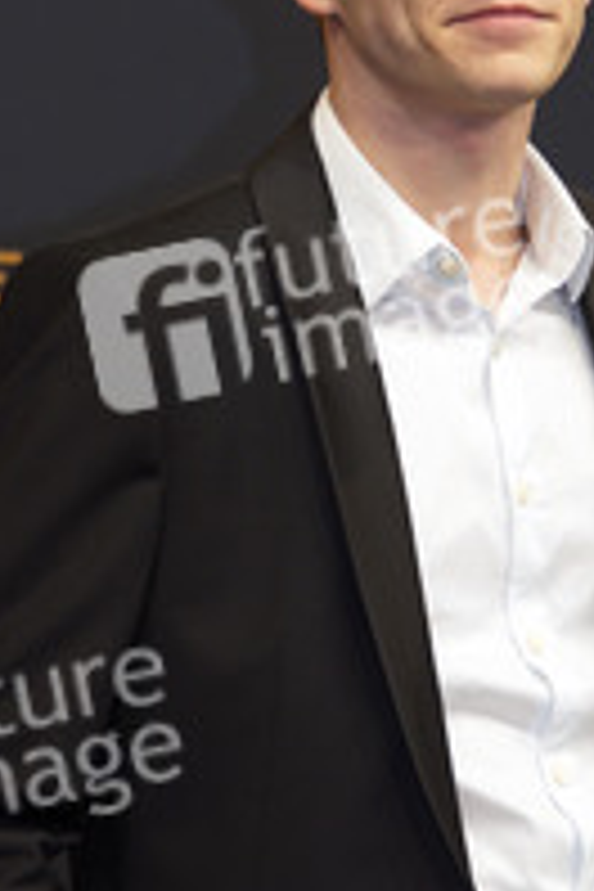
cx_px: 441
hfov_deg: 4.5
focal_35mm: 303
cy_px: 531
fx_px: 7499
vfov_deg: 6.8
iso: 1000
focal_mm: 150
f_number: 5.6
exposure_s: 1/200
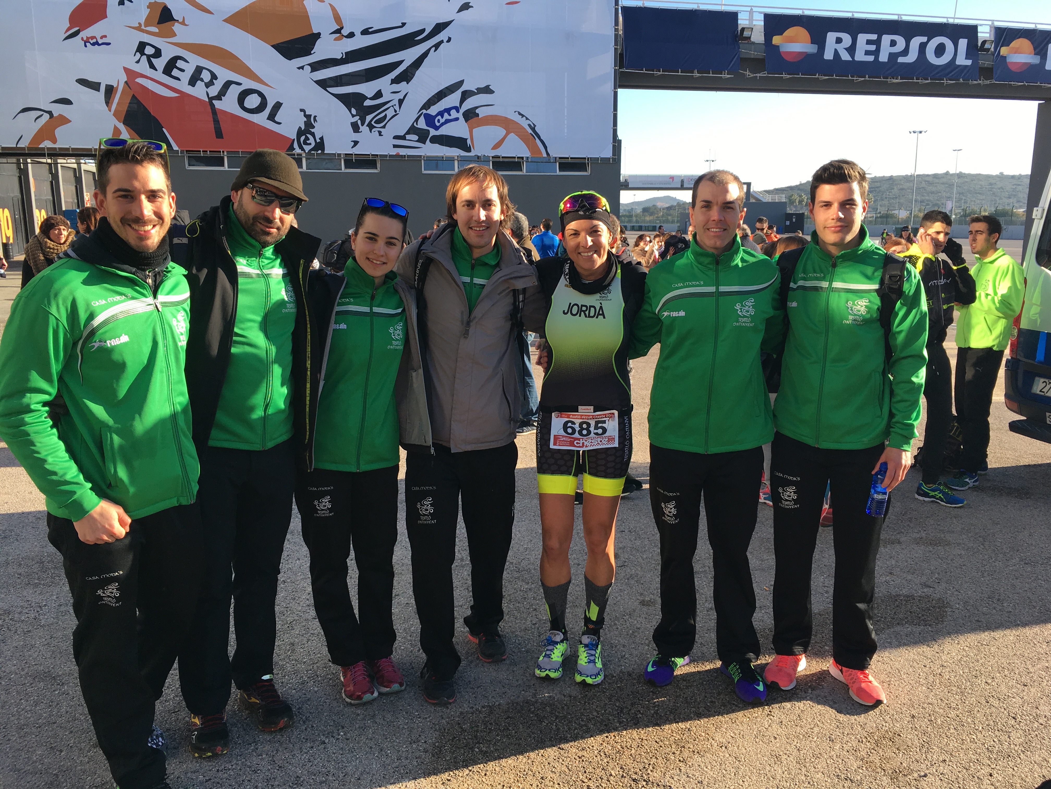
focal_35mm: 29
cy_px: 394
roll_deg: +0.0
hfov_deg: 61.7
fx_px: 880
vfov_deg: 48.2
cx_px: 526
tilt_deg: -13.7
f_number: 2.2
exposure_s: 1/574
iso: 25
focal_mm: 4.15
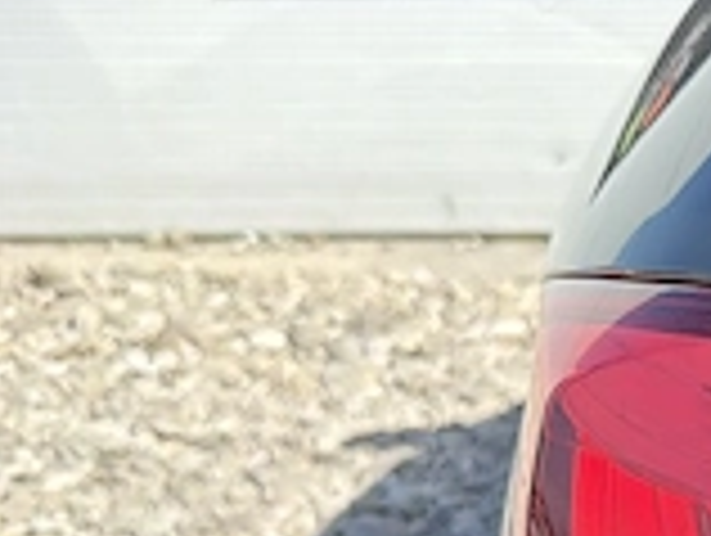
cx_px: 1148
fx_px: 1872
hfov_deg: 18.4
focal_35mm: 91
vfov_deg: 16.0
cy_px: 536
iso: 100
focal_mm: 6.76
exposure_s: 1/1901
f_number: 1.78
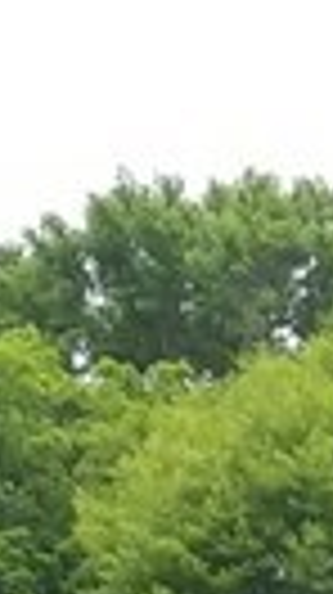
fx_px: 3462
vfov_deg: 8.4
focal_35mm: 220
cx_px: 1404
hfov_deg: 4.9
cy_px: 1692
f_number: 1.7
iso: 160
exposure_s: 1/40
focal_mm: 4.25
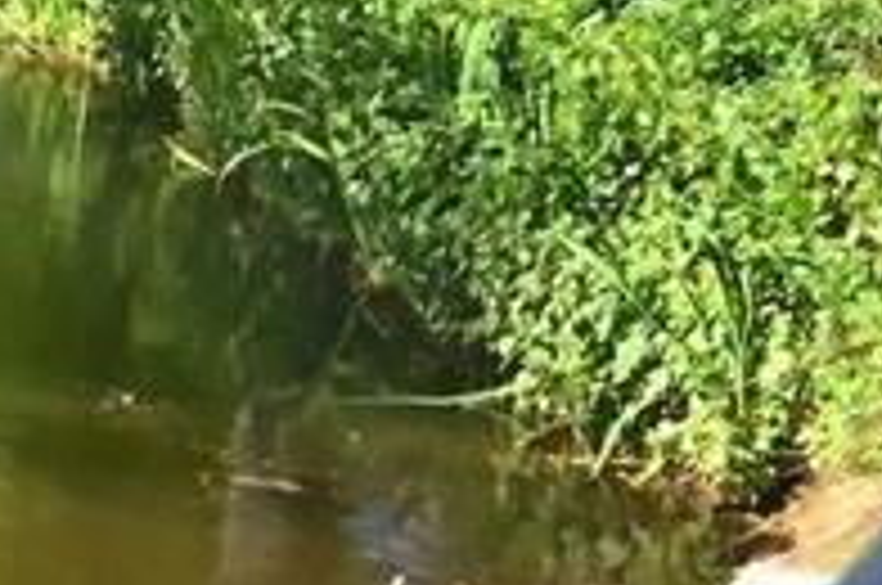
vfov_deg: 10.0
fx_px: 3351
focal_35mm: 137
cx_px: -1030
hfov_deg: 12.6
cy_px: 173
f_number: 20
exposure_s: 1/1250
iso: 12800
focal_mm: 18
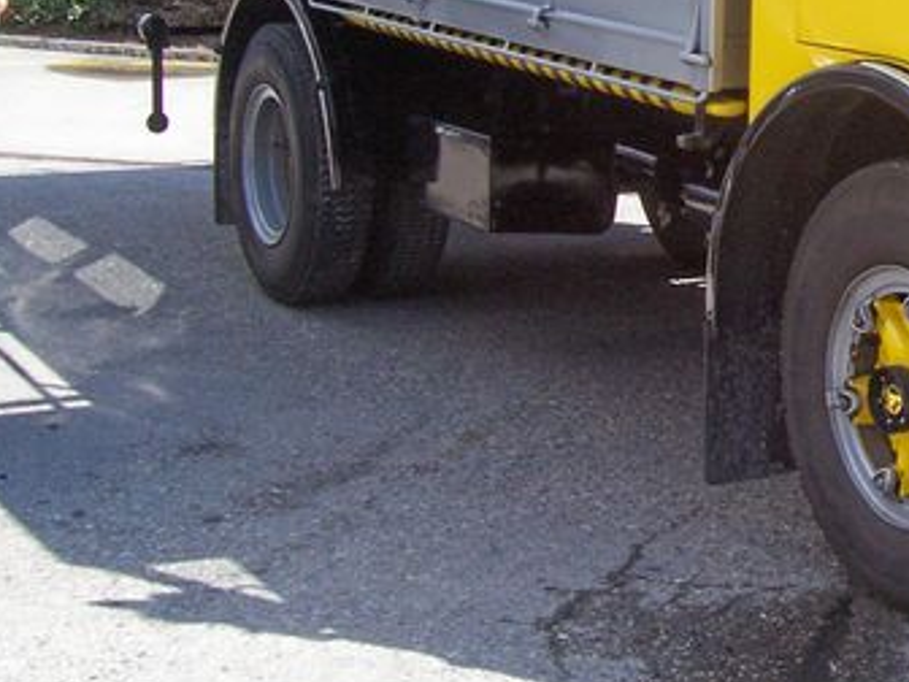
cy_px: 103
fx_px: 2127
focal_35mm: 81
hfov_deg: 22.8
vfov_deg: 18.0
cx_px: 982
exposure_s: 1/230
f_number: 5.1
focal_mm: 5.6
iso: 80
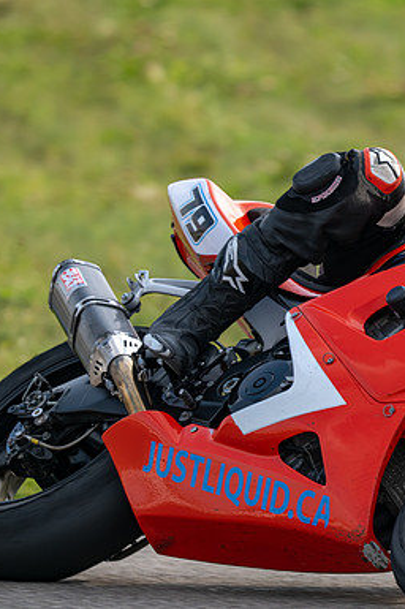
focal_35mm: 813
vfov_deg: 2.5
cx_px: 306
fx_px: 13743
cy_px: 260
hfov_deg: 1.7
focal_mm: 470
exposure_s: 1/1250
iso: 500
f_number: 6
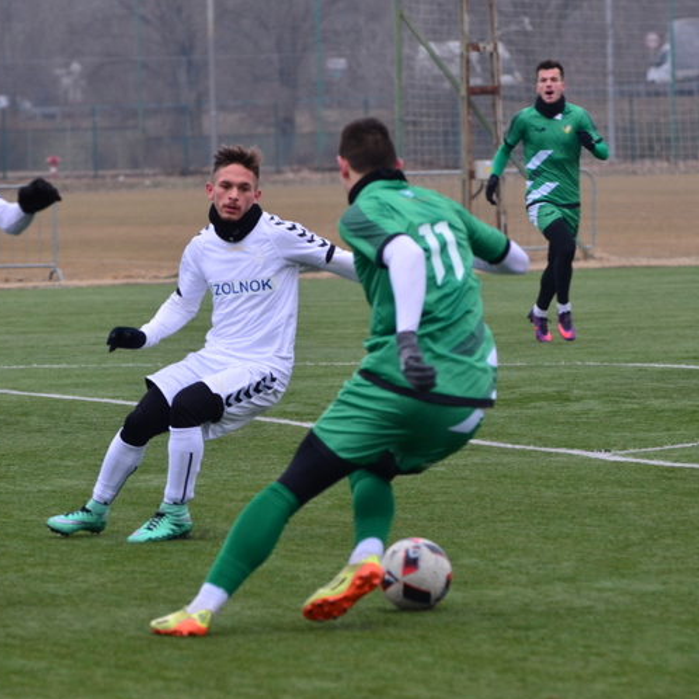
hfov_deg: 5.5
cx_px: 250
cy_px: 337
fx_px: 7235
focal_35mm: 317
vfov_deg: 5.5
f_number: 4.8
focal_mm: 155
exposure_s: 1/500
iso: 640
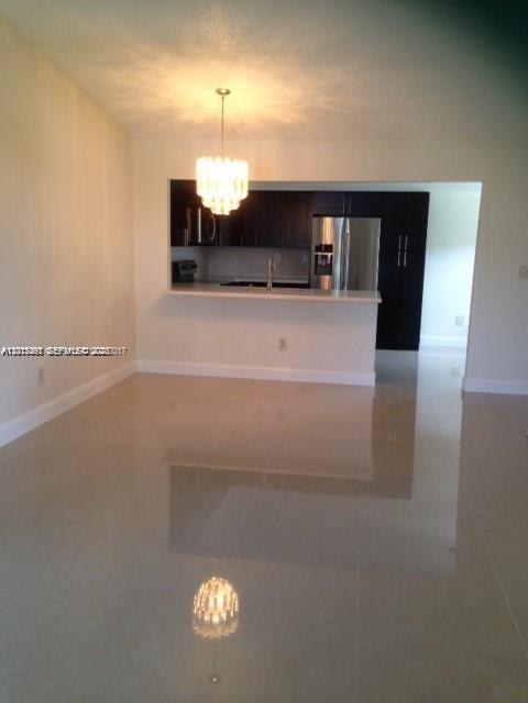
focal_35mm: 33
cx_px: 264
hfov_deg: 42.9
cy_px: 352
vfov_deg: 55.4
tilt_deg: -10.3
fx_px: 671
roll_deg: -2.1
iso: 64
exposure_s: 1/20
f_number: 2.4
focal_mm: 4.12
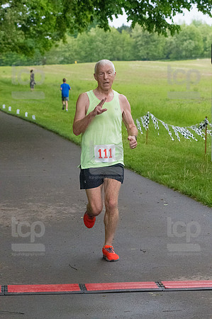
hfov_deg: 9.9
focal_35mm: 138
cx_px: 106
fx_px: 1222
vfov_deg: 14.9
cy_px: 160
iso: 6400
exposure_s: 1/1250
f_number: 5.6
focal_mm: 92
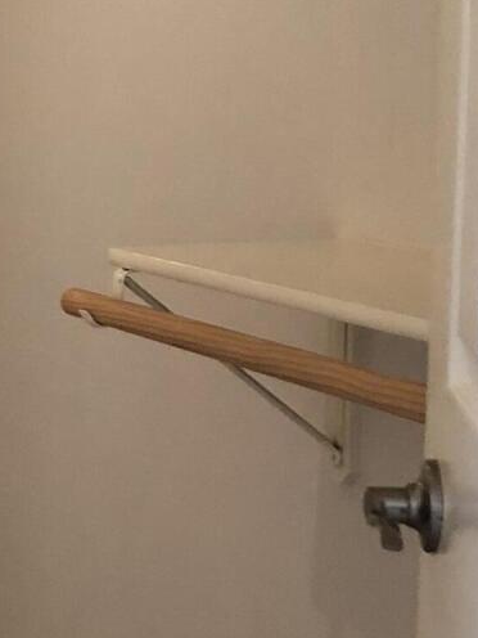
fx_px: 2081
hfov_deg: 12.0
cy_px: 372
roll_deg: +0.5
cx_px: -405
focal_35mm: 113
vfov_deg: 17.4
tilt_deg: -8.5
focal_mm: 3.99
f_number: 1.8
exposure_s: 1/15
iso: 50
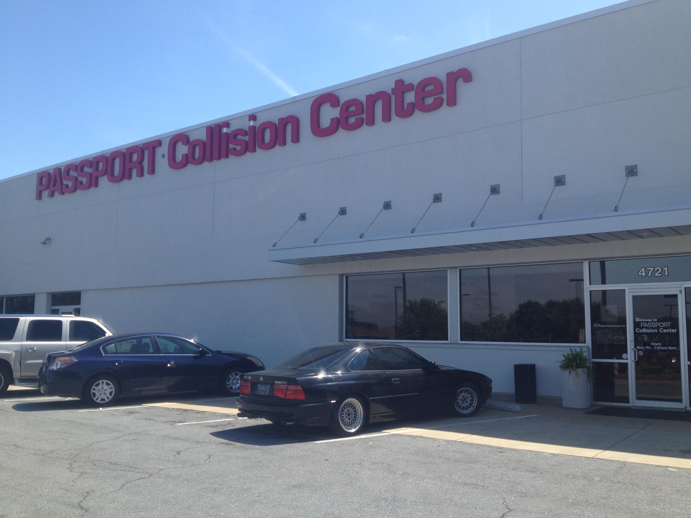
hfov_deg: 52.6
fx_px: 699
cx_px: 346
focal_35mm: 35
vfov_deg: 40.7
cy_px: 259
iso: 50
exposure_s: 1/1314
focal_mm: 4.28
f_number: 2.4
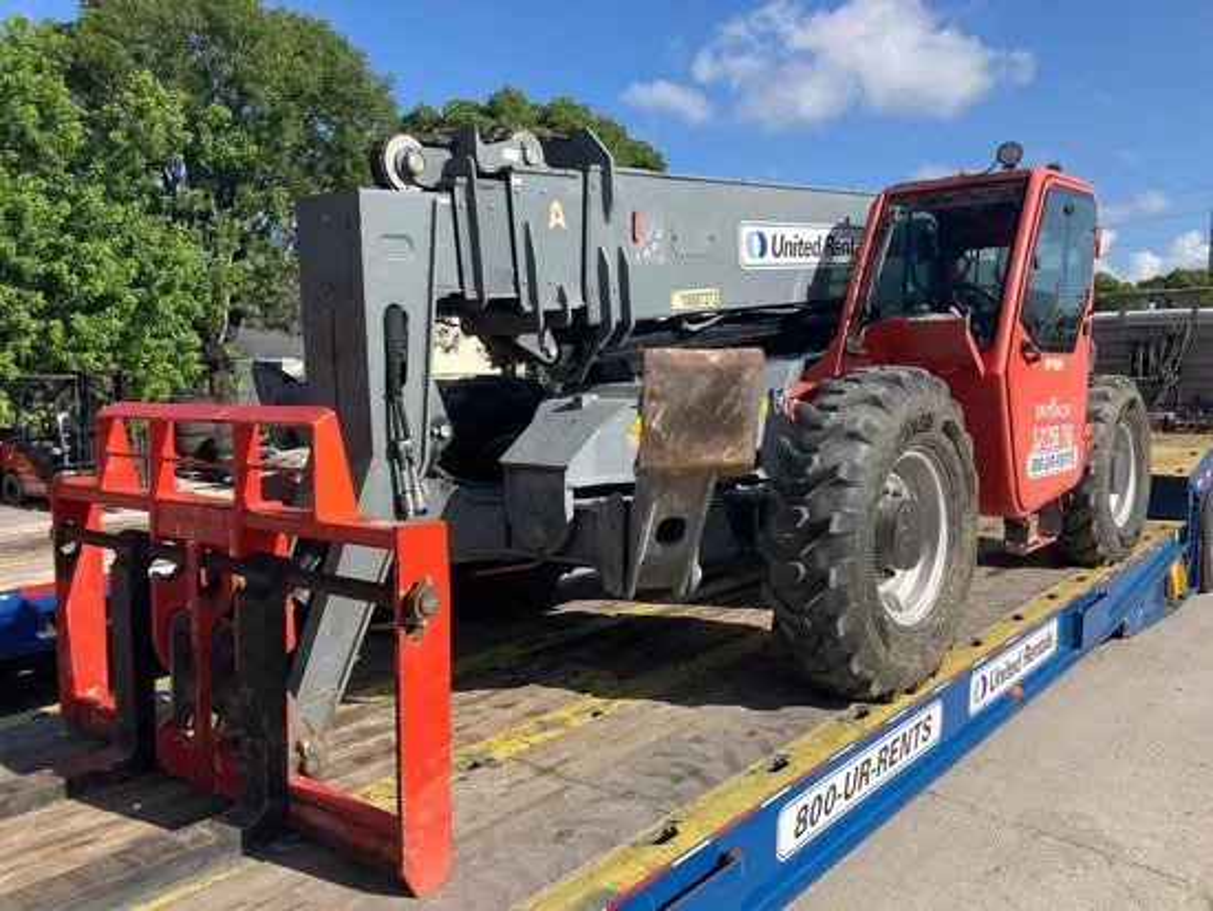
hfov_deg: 63.4
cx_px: 606
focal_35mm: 28
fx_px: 982
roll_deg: -0.8
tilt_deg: -5.6
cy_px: 456
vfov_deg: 49.8
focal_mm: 3.99
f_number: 1.8
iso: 32
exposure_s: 1/1621
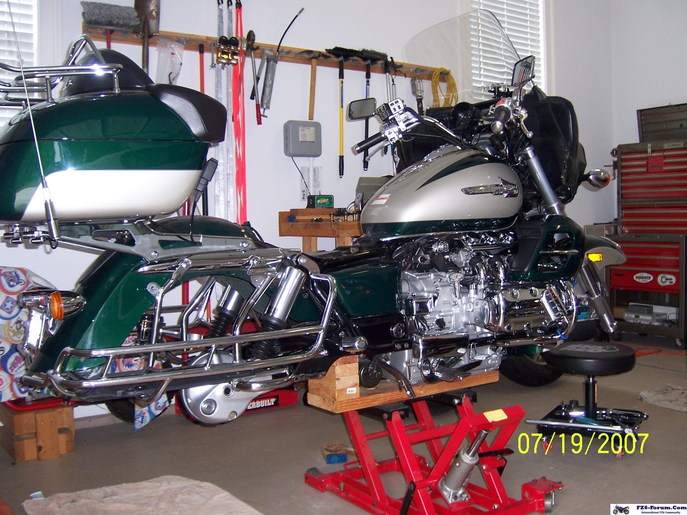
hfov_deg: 51.4
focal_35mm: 36
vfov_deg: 39.7
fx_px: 714
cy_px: 258
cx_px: 344
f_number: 2.8
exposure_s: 1/60
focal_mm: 6.2
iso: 125
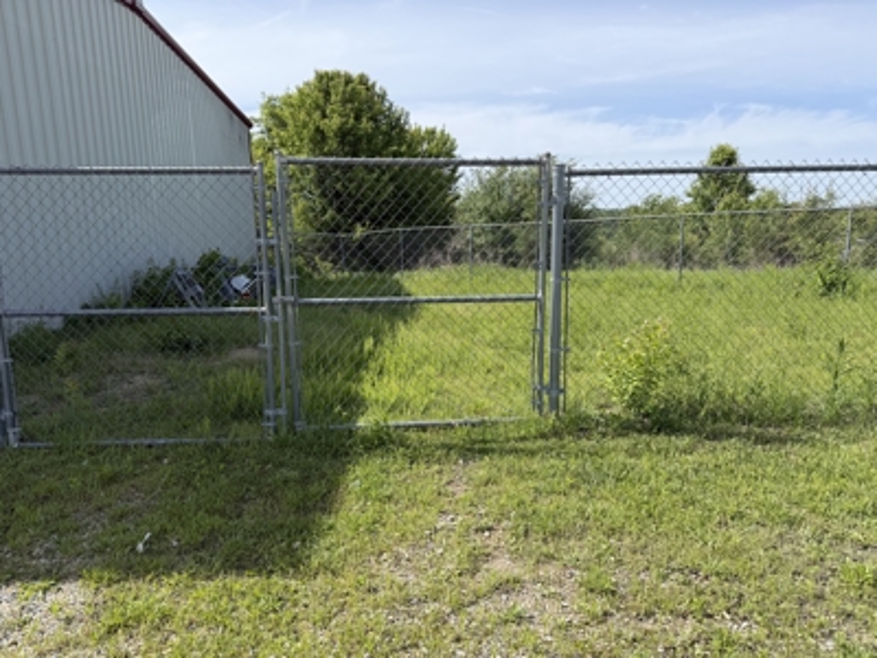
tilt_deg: -10.8
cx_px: 438
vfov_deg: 56.8
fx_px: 608
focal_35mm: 24
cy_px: 329
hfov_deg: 71.6
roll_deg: +1.6
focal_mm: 6.76
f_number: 1.78
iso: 80
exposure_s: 1/3145
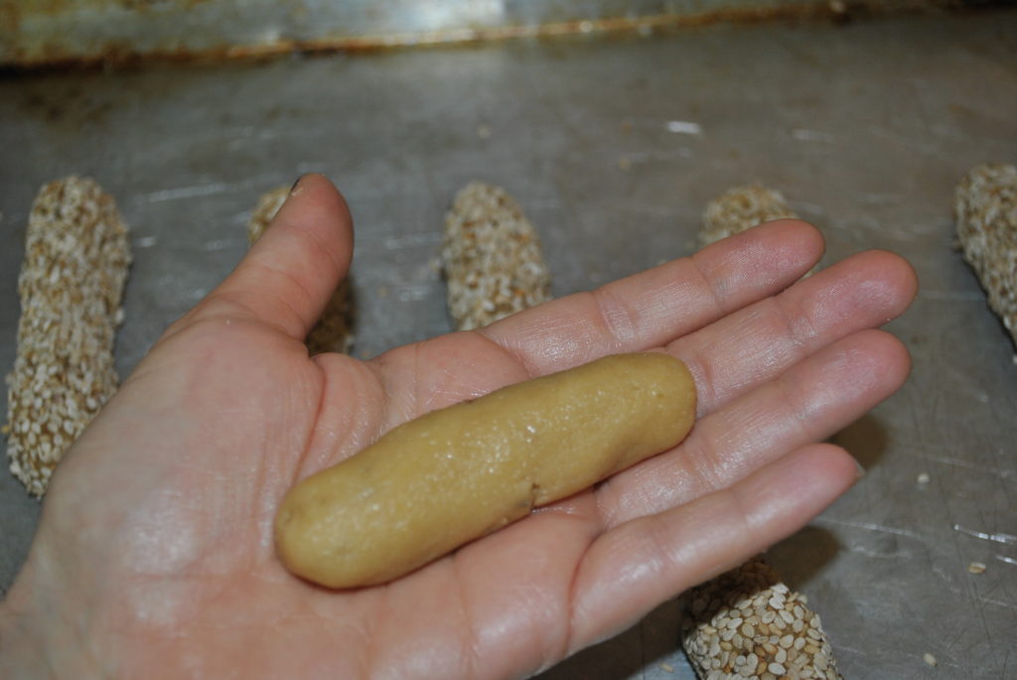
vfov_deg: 25.1
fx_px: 1527
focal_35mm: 54
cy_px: 340
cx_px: 508
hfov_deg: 36.8
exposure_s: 1/60
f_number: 5
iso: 200
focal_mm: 36
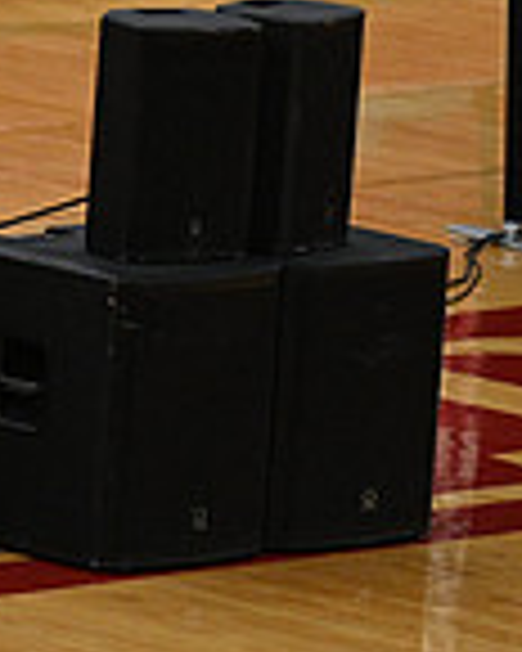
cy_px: 164
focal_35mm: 639
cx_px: -711
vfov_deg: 3.0
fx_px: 12340
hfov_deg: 2.4
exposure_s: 1/400
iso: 4000
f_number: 4
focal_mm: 170
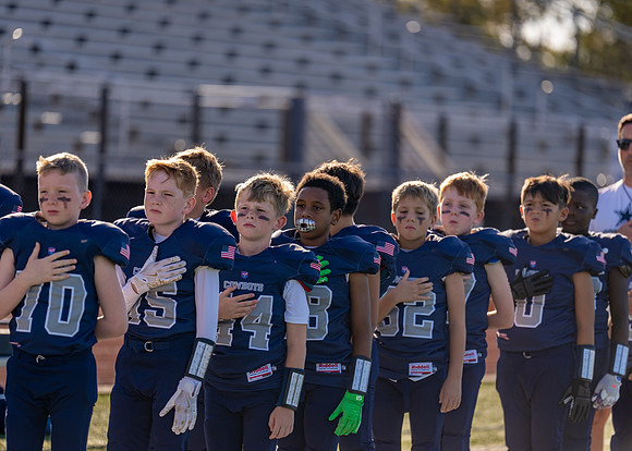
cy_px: 226
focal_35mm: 210
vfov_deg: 6.9
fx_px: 3761
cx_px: 316
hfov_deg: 9.6
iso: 100
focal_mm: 200
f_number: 2.8
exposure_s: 1/1250
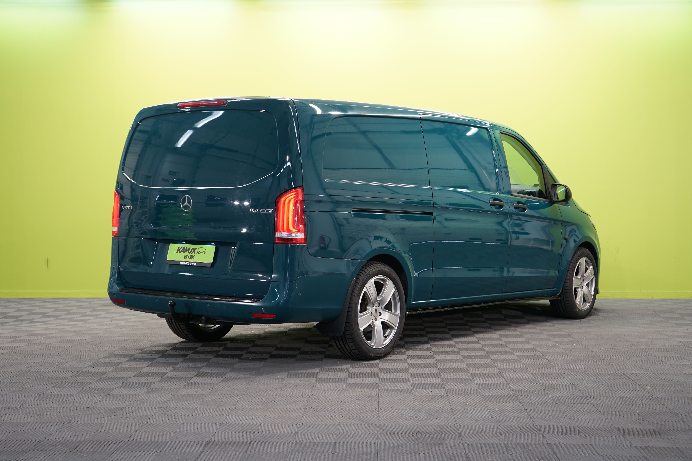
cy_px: 230
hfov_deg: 38.2
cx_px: 346
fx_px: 999
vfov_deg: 26.0
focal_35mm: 52
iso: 400
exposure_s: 1/25
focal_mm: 52
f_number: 5
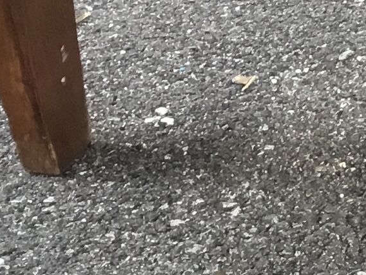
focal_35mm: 178
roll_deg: +0.7
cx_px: 726
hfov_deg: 10.3
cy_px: 105
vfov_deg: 8.3
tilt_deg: -30.9
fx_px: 1882
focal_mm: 3.3
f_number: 2.4
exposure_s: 1/33
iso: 32
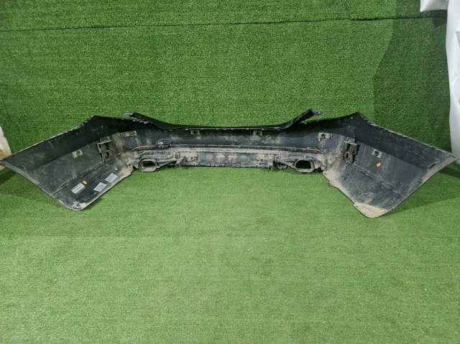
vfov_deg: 58.8
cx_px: 230
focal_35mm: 23
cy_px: 172
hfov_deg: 74.0
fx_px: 305
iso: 250
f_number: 1.8
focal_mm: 5.4
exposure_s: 1/50
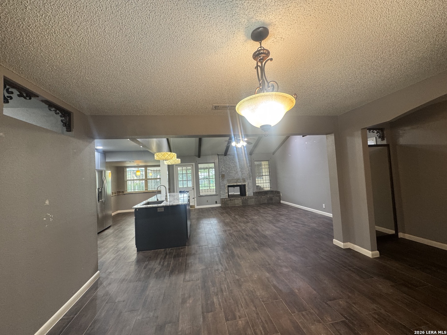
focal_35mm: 14
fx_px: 181
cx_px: 224
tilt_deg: +3.0
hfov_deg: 102.1
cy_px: 168
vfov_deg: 85.7
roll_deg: +3.5
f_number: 2.2
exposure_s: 1/60
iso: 160
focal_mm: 2.22
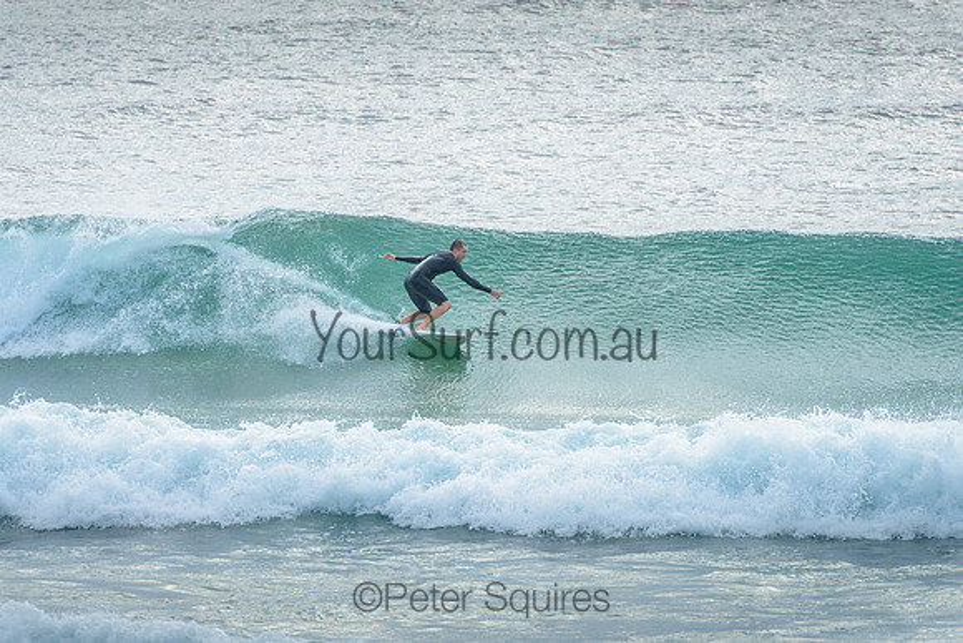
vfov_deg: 2.8
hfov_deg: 4.2
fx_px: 13121
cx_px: 473
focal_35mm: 490
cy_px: 301
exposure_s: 1/1600
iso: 400
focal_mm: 400
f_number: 8
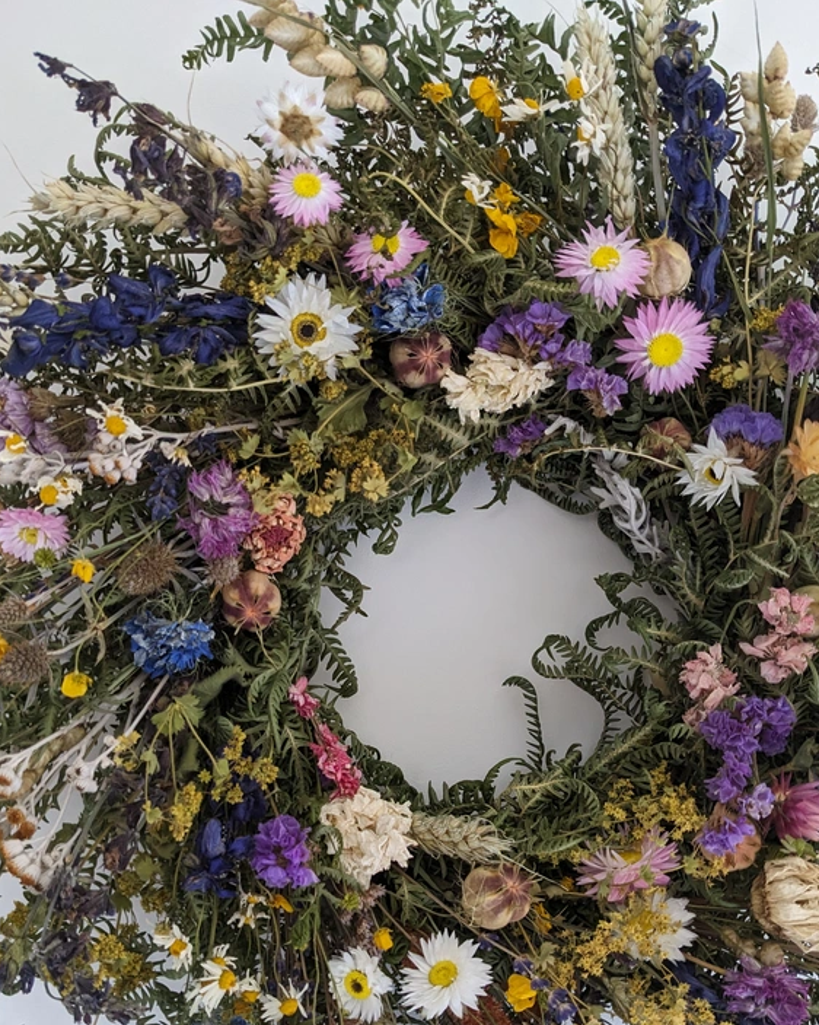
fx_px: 1000
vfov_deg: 53.6
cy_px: 640
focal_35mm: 33
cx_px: 417
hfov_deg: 44.5
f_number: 1.73
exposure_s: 1/122
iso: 546
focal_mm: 4.38
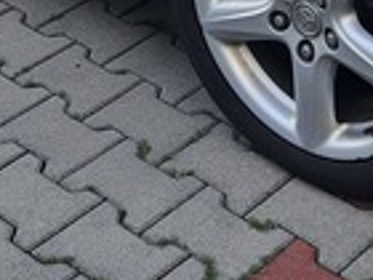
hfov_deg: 15.0
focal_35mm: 131
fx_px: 1412
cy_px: -288
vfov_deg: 10.4
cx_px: 280
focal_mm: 5.4
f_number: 1.8
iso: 25
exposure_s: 1/263
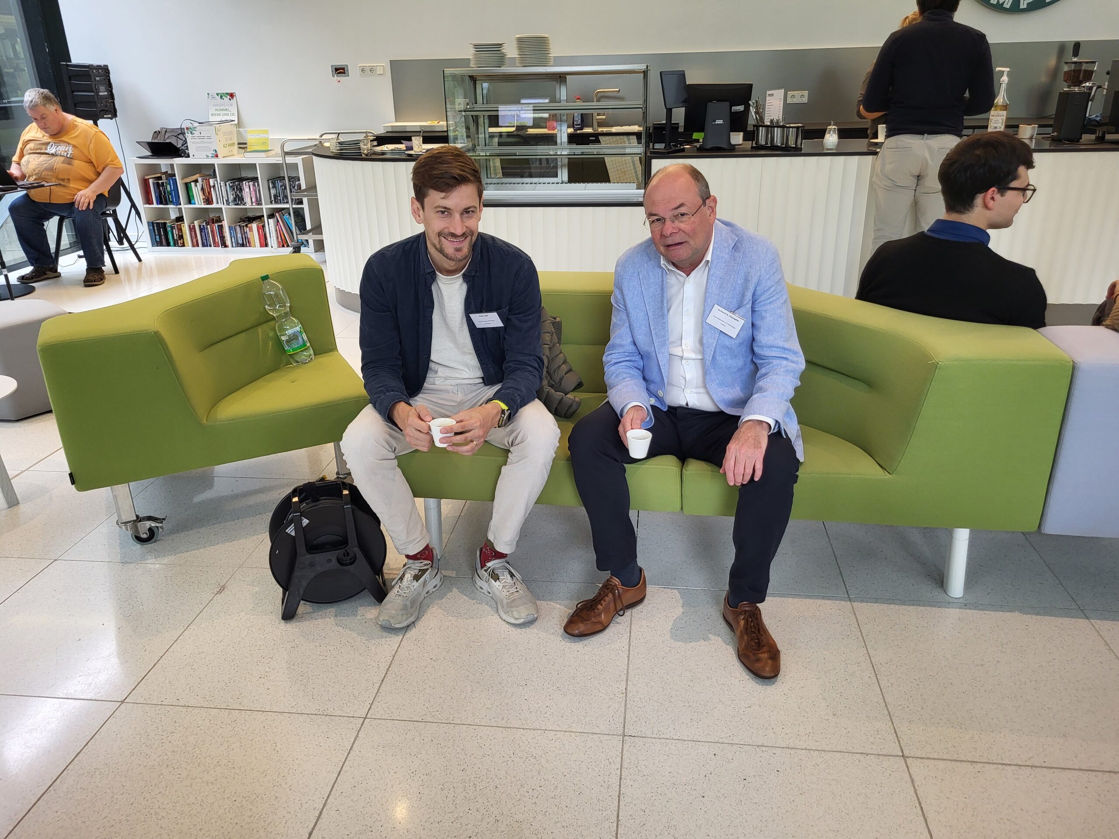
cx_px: 560
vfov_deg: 53.1
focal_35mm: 26
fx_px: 840
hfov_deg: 67.3
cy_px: 420
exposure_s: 1/100
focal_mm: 5.4
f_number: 1.8
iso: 200
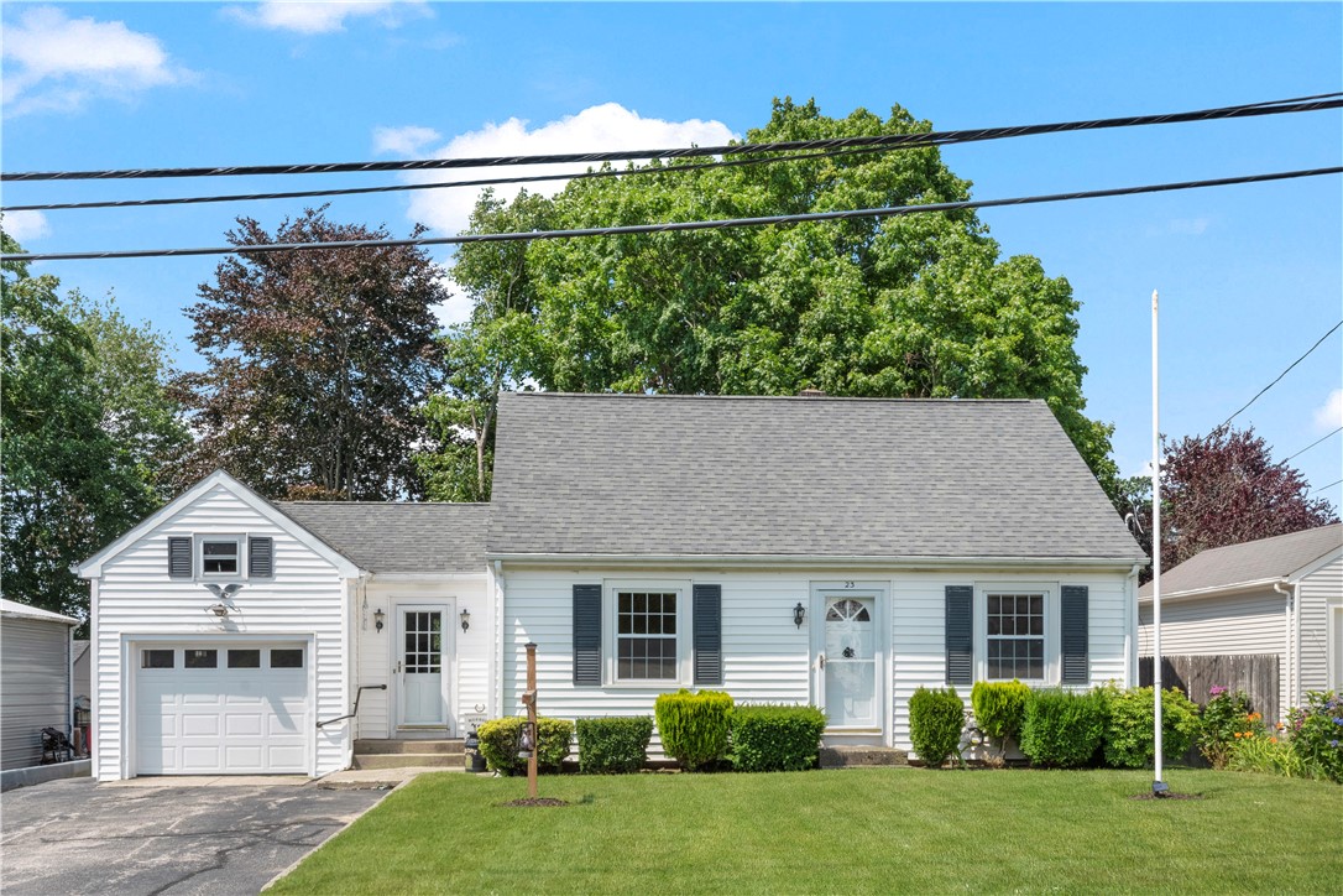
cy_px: 448
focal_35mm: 36
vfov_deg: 36.9
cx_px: 672
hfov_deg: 53.1
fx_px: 1343
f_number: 14
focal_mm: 24
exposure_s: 1/320
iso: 400
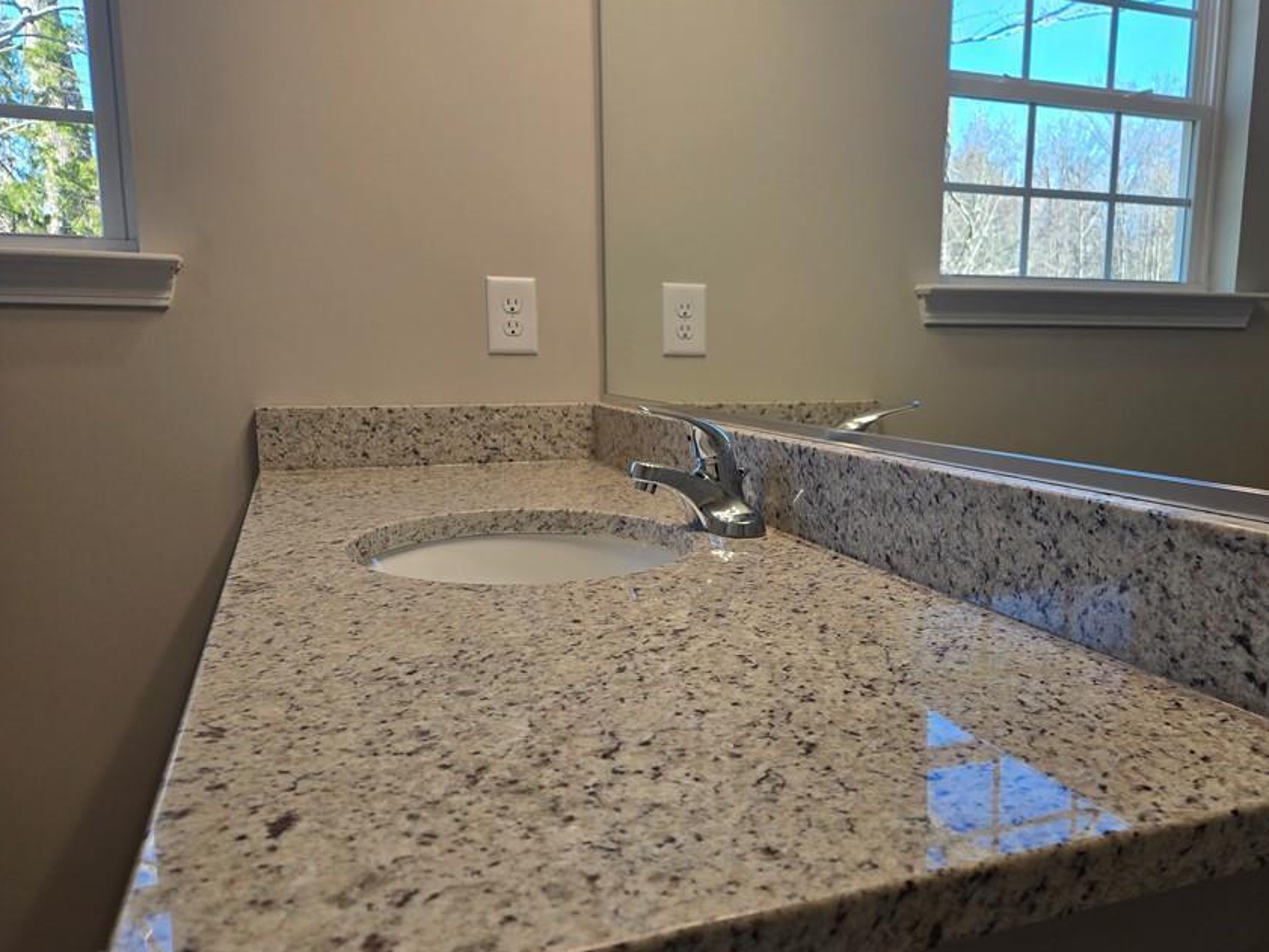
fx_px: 1027
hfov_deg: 62.9
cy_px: 516
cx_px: 757
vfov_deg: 49.7
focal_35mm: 28
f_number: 1.8
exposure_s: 1/120
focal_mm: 5.4
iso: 25
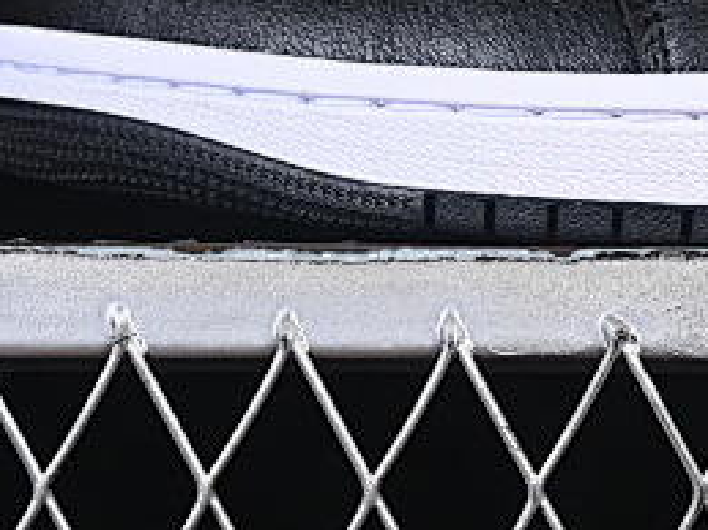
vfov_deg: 4.9
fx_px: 6153
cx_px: 943
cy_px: -361
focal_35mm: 301
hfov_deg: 6.5
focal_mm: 50
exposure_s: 1/60
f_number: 6.3
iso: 160
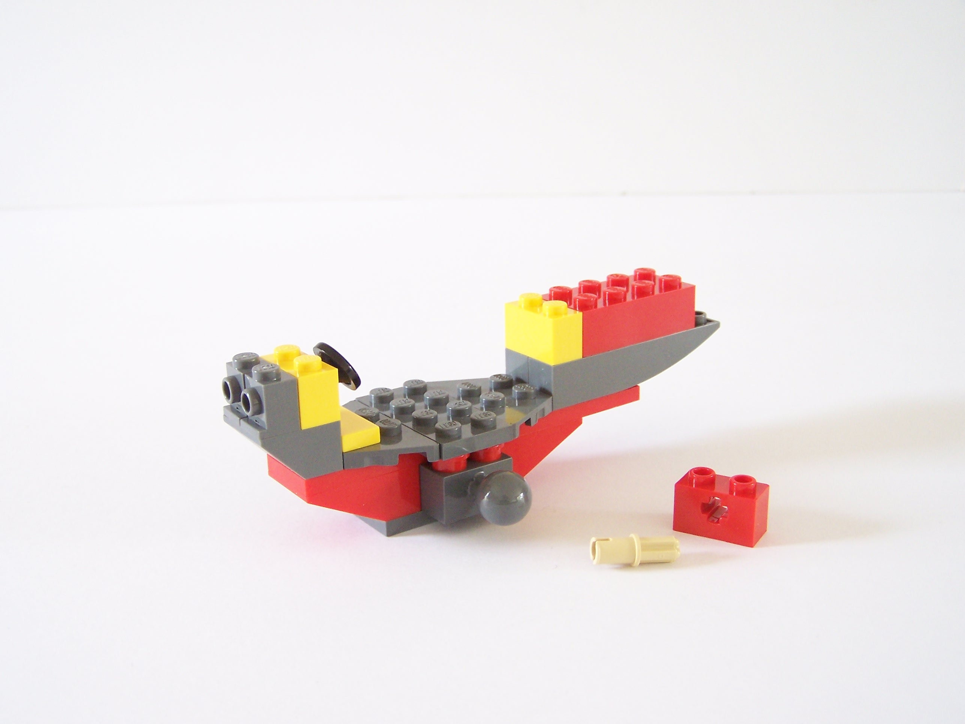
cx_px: 482
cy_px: 362
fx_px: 1115
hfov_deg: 46.8
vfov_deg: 36.0
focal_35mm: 40
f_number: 3.2
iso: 200
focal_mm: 6.7
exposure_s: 1/15
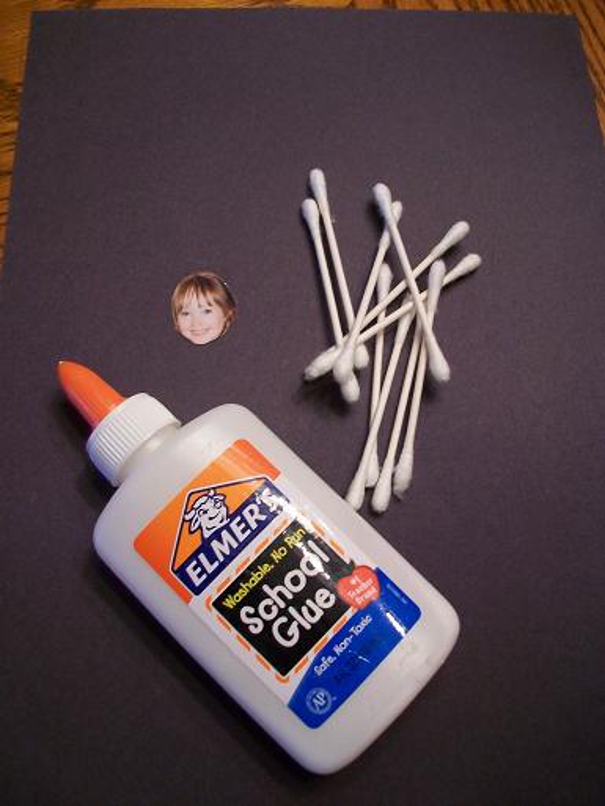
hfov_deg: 44.2
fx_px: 745
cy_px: 403
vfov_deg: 56.8
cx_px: 302
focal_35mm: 32
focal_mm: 5.7
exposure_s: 1/20
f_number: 2.8
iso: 160
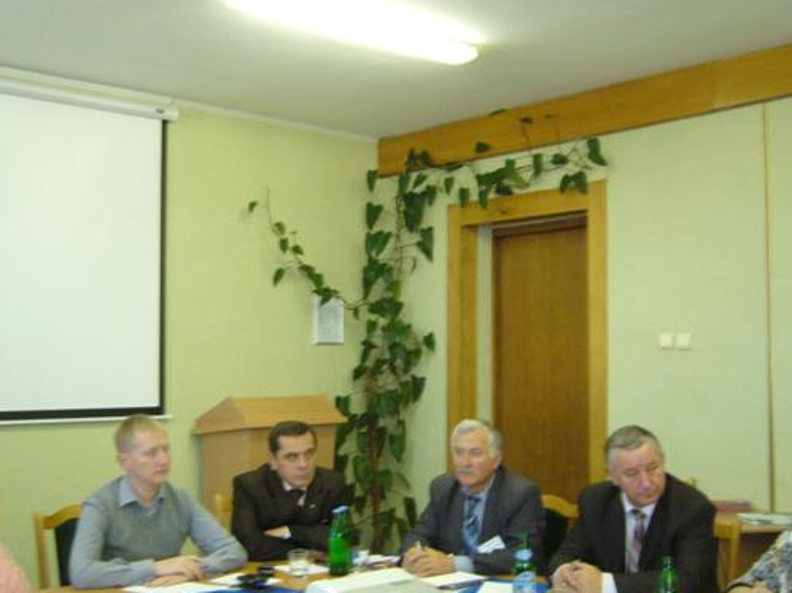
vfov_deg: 32.2
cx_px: 394
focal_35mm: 45
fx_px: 1029
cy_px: 310
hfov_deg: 42.1
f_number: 2.8
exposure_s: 1/30
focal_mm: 5.8
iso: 250
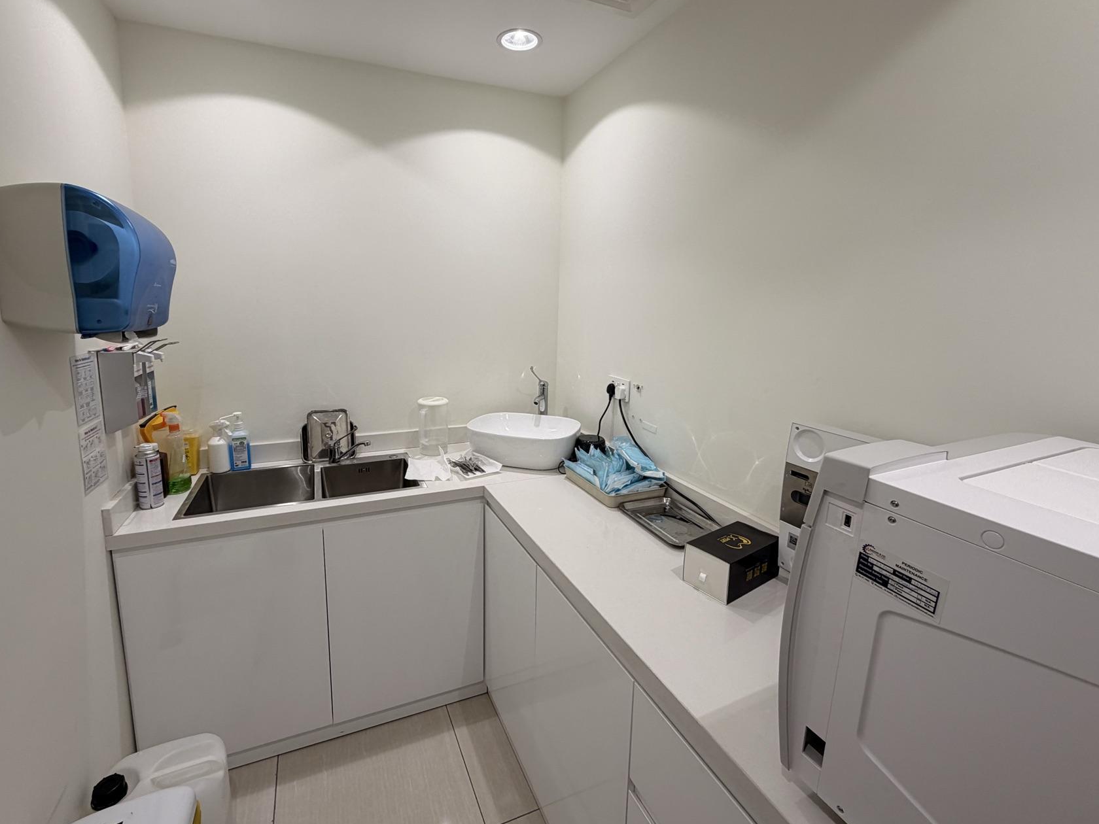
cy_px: 377
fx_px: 508
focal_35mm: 16
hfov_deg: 94.4
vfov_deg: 77.9
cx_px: 518
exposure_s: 1/126
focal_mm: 2.22
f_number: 2.2
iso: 40
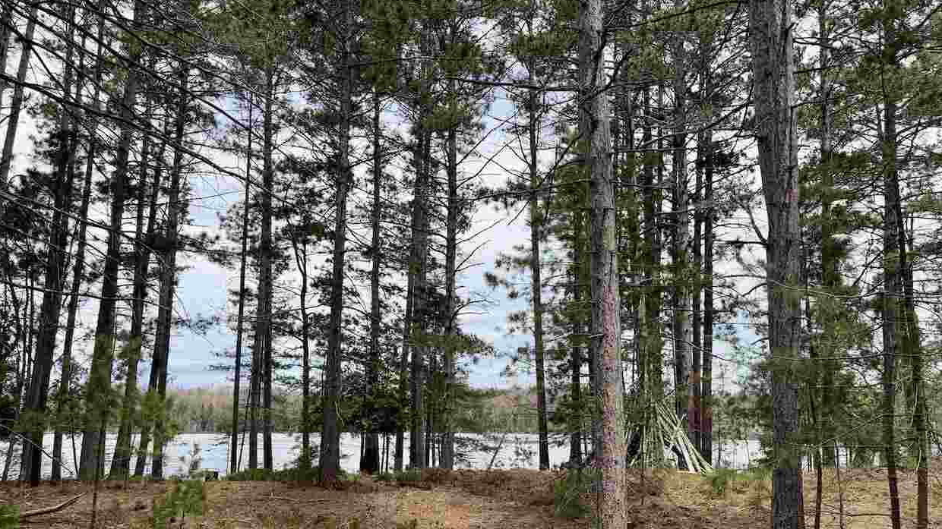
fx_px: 674
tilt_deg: +7.5
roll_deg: +2.7
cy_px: 310
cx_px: 457
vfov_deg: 42.7
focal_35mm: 27
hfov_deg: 69.9
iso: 80
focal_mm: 6.76
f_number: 1.78
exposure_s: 1/2703
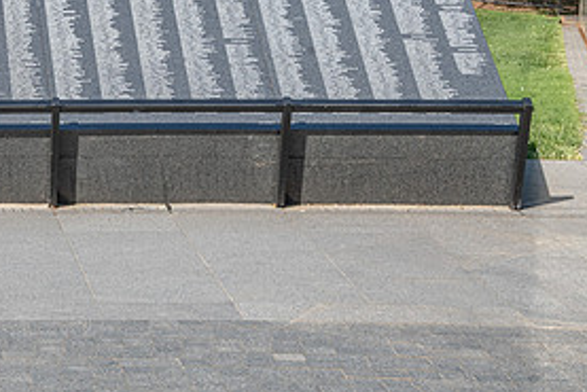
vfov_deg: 12.4
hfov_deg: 18.1
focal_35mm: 110
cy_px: 54
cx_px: -11
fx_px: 1794
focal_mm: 35
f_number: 16
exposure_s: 1/160
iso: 320
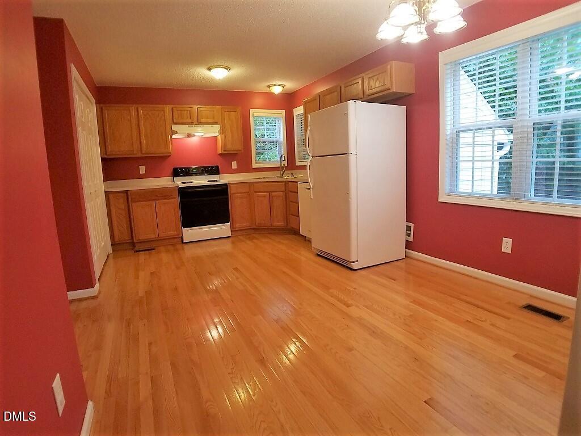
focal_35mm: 26
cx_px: 290
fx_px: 436
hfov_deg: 67.3
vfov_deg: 53.1
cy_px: 218
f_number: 1.7
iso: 160
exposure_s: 1/40
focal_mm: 4.2
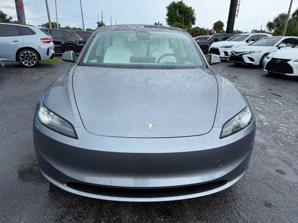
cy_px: 112
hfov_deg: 71.6
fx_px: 207
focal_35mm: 24
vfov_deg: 56.8
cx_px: 149
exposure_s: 1/1192
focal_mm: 6.76
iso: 80
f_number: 1.78
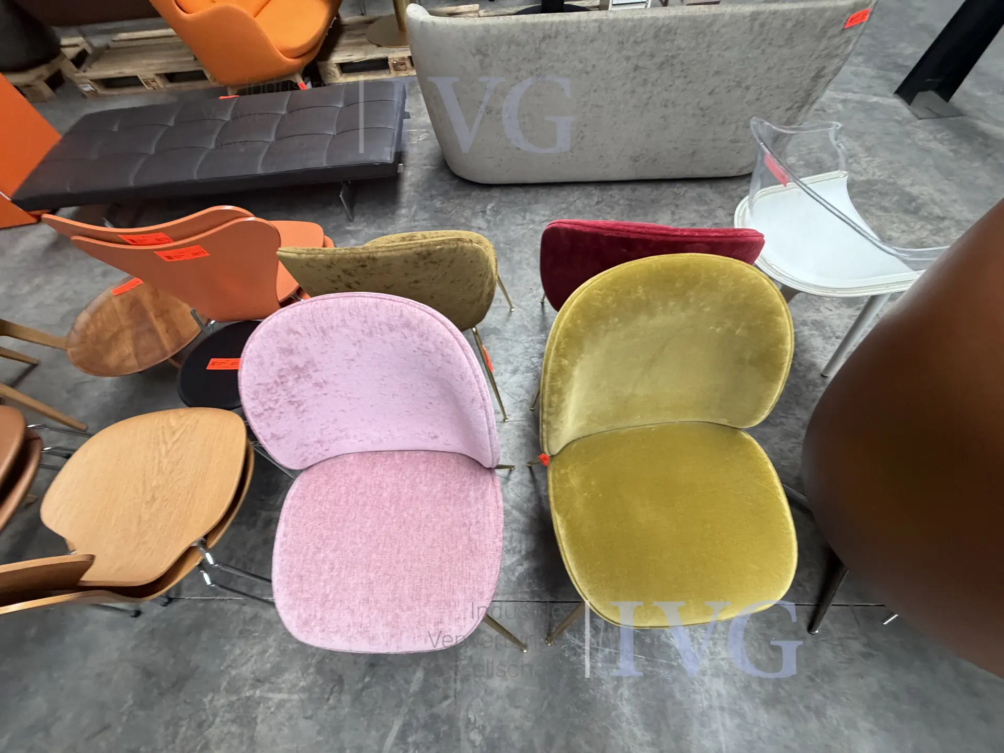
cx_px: 502
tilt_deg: -58.9
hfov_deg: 102.1
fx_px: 406
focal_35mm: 14
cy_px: 376
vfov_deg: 85.7
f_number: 2.2
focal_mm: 2.22
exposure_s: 1/119
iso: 320
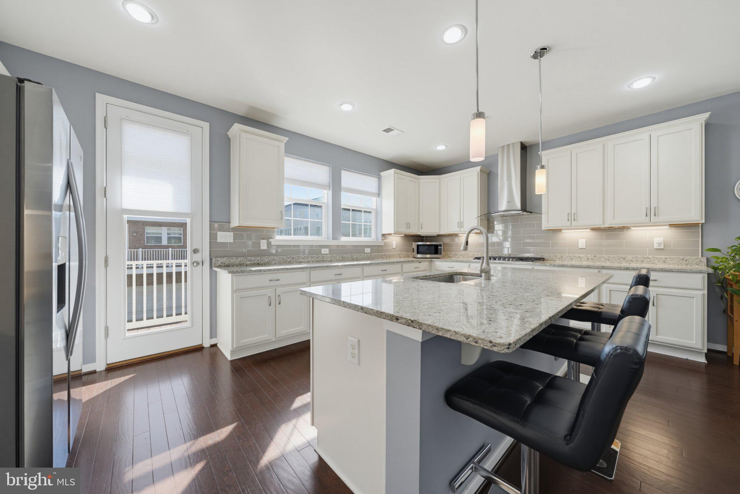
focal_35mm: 13
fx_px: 267
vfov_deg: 85.5
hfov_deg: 108.3
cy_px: 247
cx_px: 370
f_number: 8
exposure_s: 1/30
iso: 1000
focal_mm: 13
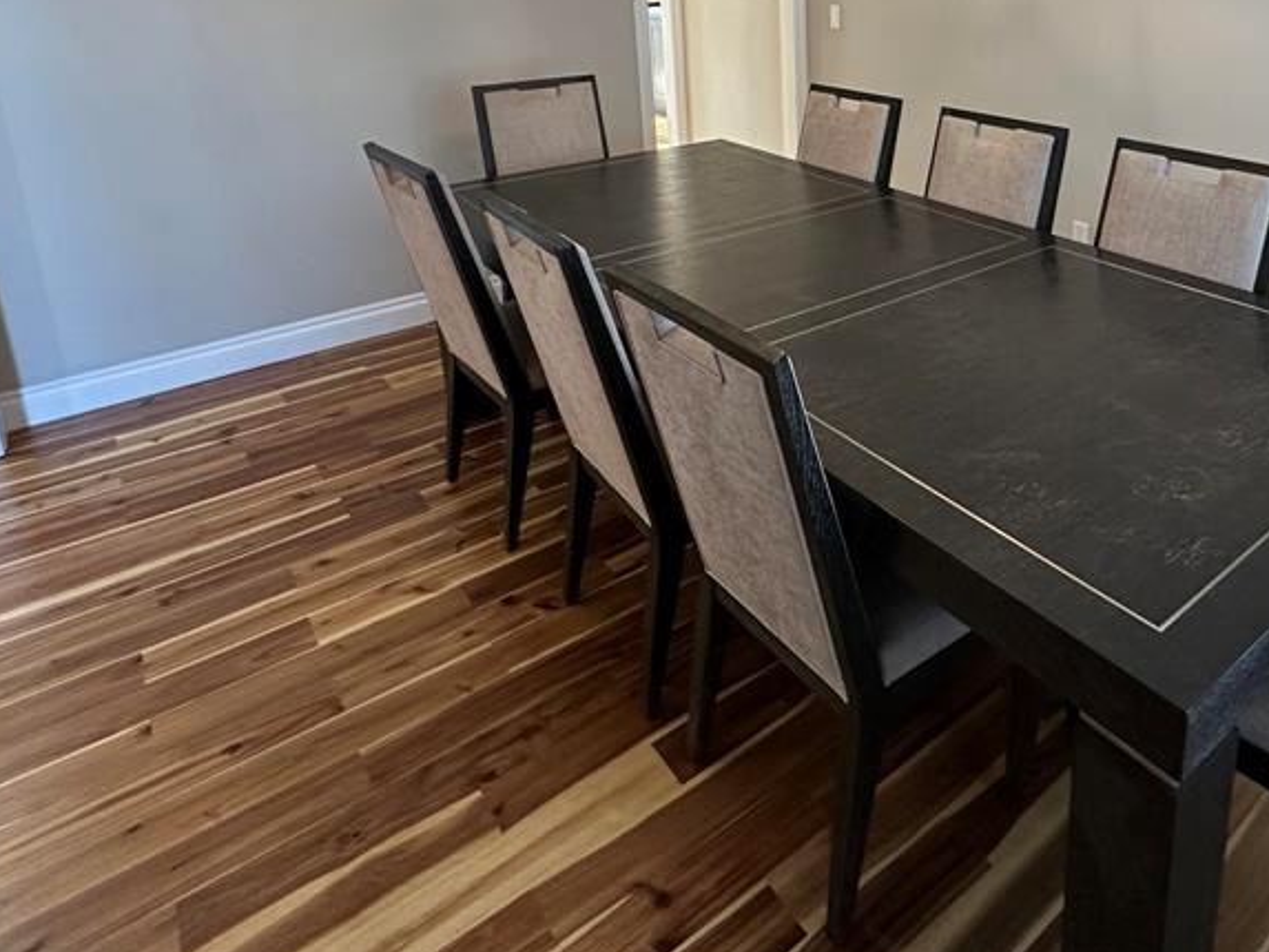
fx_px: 917
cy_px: 164
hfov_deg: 67.1
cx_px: 864
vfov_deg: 50.8
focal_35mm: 25
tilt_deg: -13.1
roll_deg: +0.7
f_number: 2.2
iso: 320
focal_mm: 2.22
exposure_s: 1/60
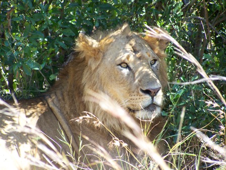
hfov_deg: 7.7
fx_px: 1684
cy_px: 85
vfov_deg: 5.8
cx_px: 113
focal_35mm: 258
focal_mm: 42.8
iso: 64
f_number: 3.3
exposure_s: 1/160
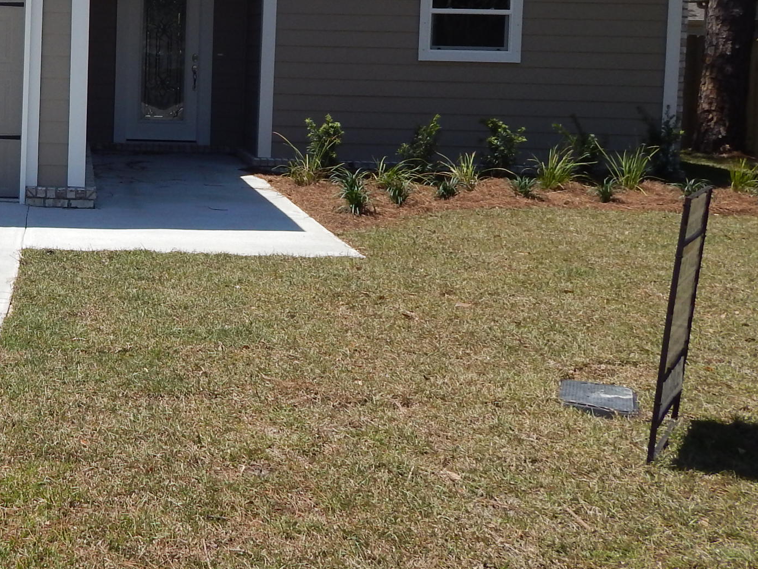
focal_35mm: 50
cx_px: 21
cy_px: 117
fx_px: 1095
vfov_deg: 28.5
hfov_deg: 35.1
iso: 125
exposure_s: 1/640
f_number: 6
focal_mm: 4
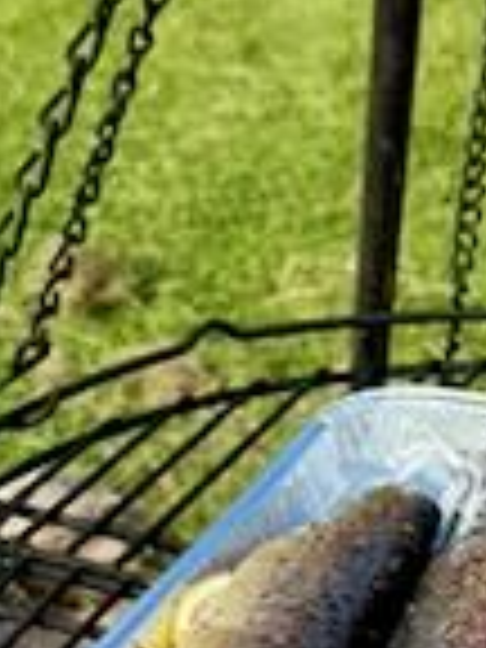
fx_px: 2003
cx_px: 446
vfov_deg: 18.1
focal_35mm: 107
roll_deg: -2.5
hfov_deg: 13.7
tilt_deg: -30.2
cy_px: 594
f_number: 1.78
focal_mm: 6.76
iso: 80
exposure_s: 1/1385
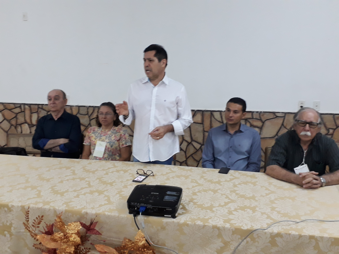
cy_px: 127
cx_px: 170
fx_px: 264
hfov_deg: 65.3
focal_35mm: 27
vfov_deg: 51.4
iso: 200
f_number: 1.9
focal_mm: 3.6
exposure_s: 1/24
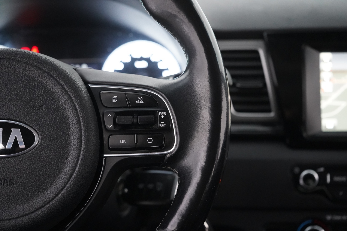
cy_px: 116
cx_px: 174
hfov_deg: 33.9
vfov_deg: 23.0
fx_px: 569
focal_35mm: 59
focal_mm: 59
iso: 10000
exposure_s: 1/40
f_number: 5
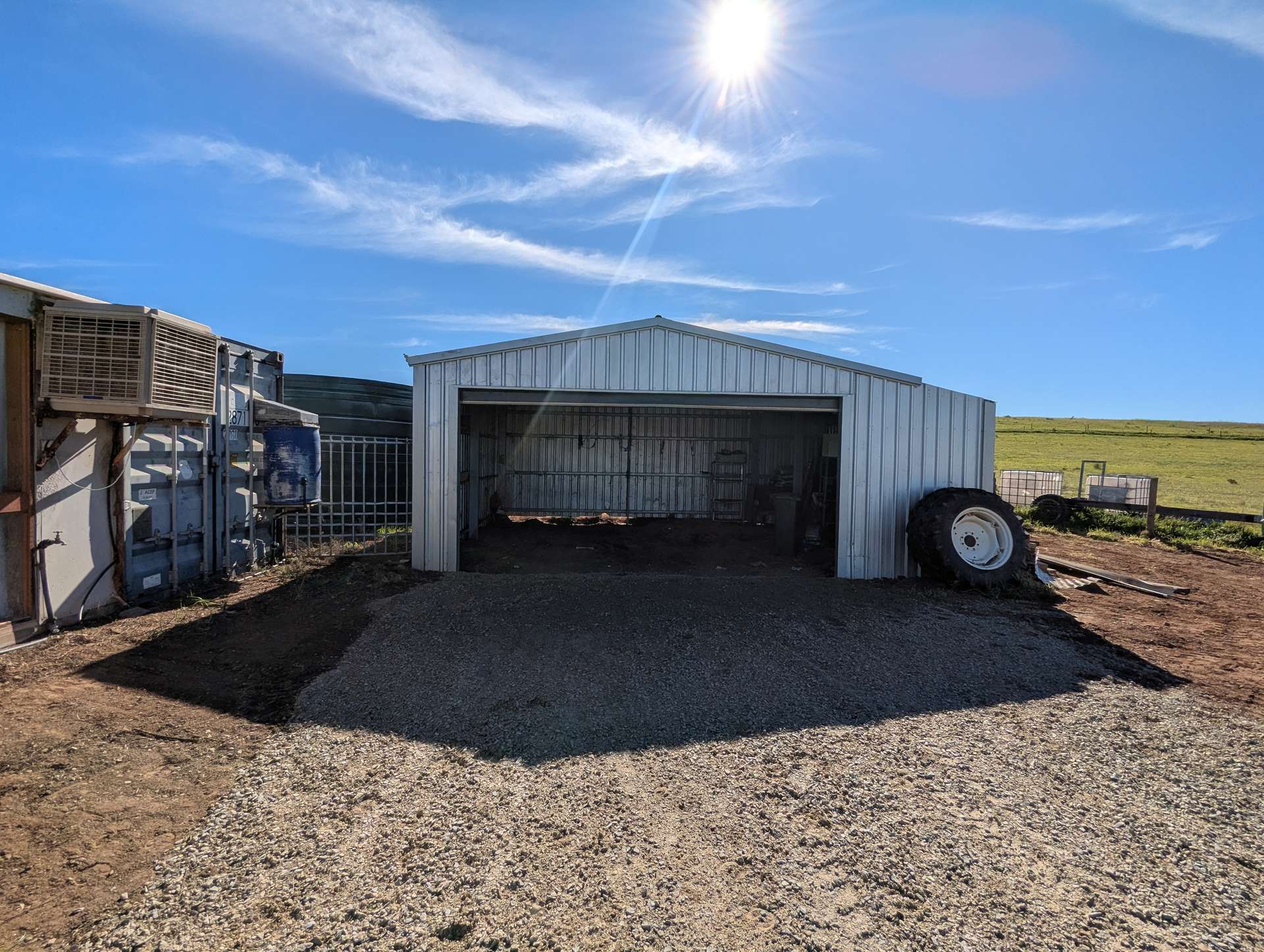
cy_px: 476
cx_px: 632
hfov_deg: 94.4
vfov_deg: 78.2
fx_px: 585
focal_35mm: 16
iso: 50
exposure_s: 1/3205
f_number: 2.2
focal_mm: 2.35
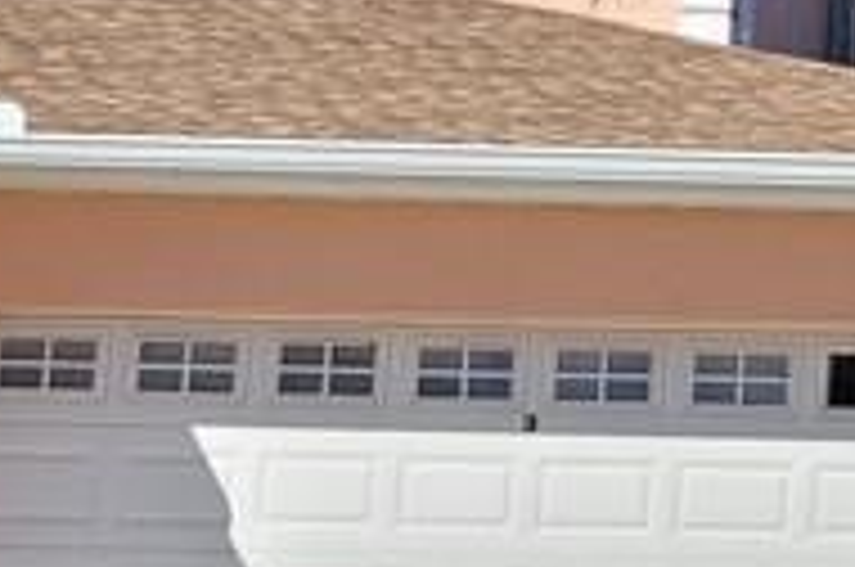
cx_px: 1800
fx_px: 3462
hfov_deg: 12.2
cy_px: 117
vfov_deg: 9.3
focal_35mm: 146
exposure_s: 1/2722
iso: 40
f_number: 1.8
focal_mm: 5.4
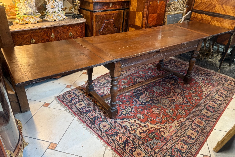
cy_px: 77
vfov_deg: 49.6
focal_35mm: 26
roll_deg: -3.1
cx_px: 115
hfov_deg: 69.4
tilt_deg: -29.3
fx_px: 170
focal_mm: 6.76
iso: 400
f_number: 1.78
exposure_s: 1/50
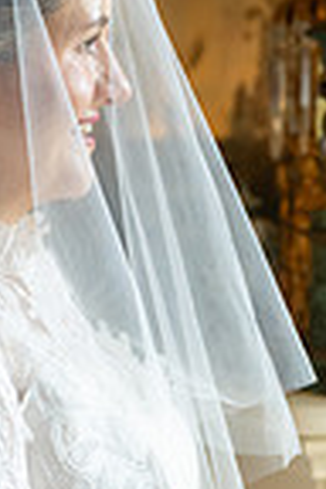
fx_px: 2119
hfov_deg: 8.8
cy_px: 295
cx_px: 7
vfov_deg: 13.2
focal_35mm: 156
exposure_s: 1/125
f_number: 2.8
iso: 500
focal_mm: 50
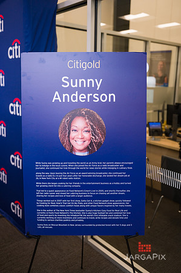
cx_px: 90
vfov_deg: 58.8
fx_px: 242
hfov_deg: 41.0
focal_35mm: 32
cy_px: 136
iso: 400
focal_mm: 32
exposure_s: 1/200
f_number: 3.2
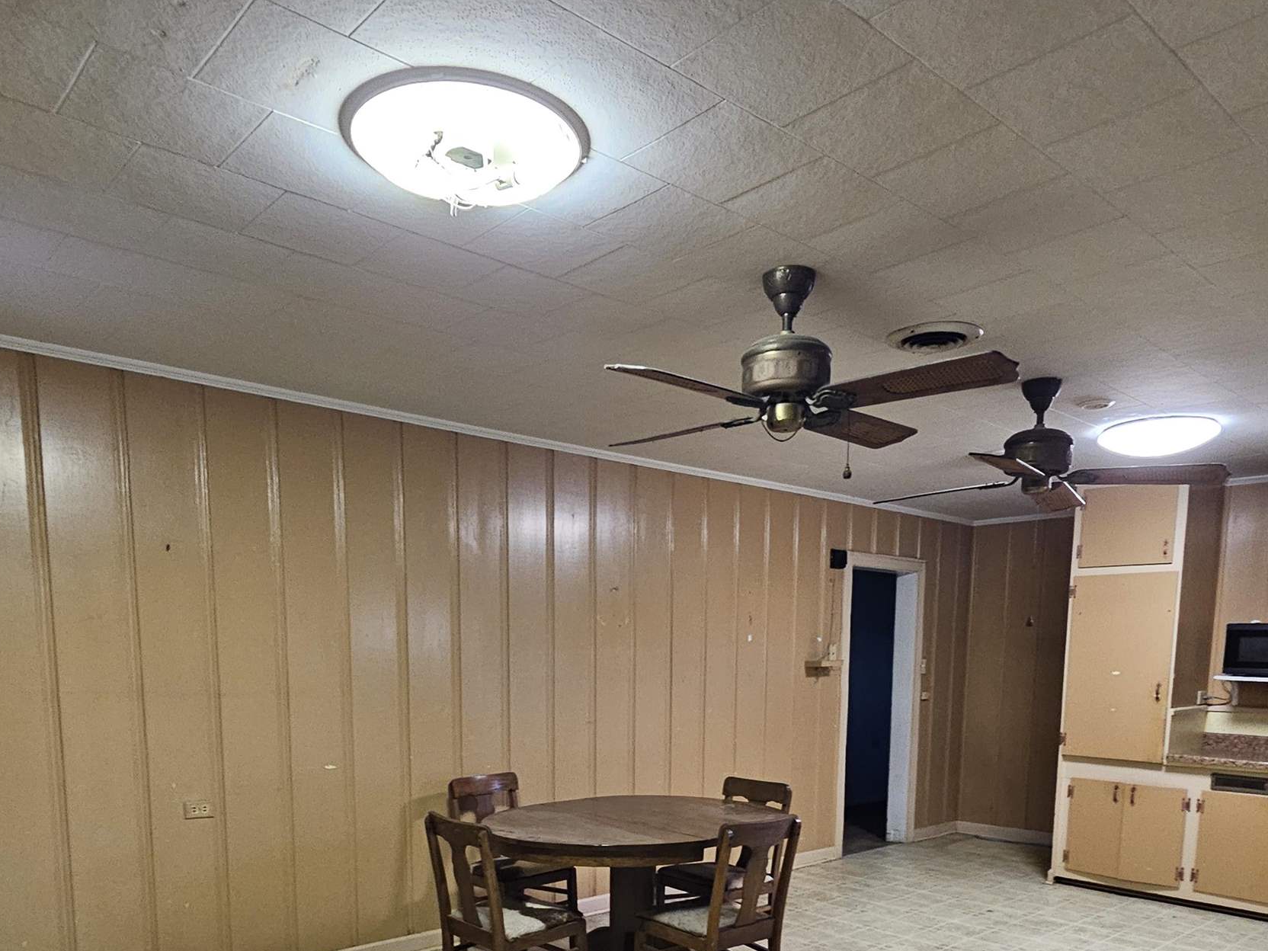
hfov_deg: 71.6
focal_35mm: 24
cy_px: 786
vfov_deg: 52.4
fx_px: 879
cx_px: 610
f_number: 2.2
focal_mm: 2.2
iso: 320
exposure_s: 1/30
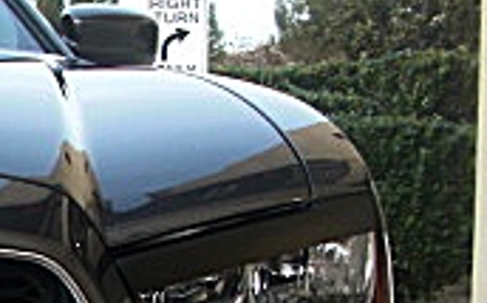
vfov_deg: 9.0
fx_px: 1882
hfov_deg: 13.4
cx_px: -371
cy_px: 399
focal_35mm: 142
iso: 100
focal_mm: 6.3
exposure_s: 1/100
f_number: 2.8
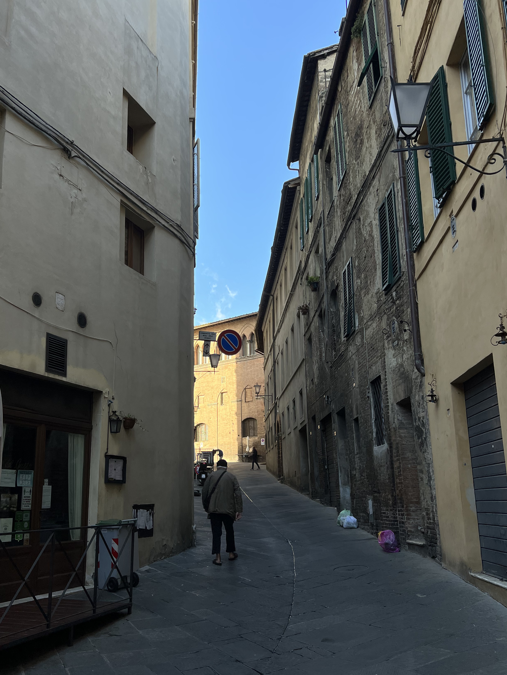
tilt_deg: +13.8
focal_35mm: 32
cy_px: 352
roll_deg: +1.0
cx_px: 225
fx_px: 625
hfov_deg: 44.1
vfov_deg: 56.8
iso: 50
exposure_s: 1/932
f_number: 1.5
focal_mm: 5.7
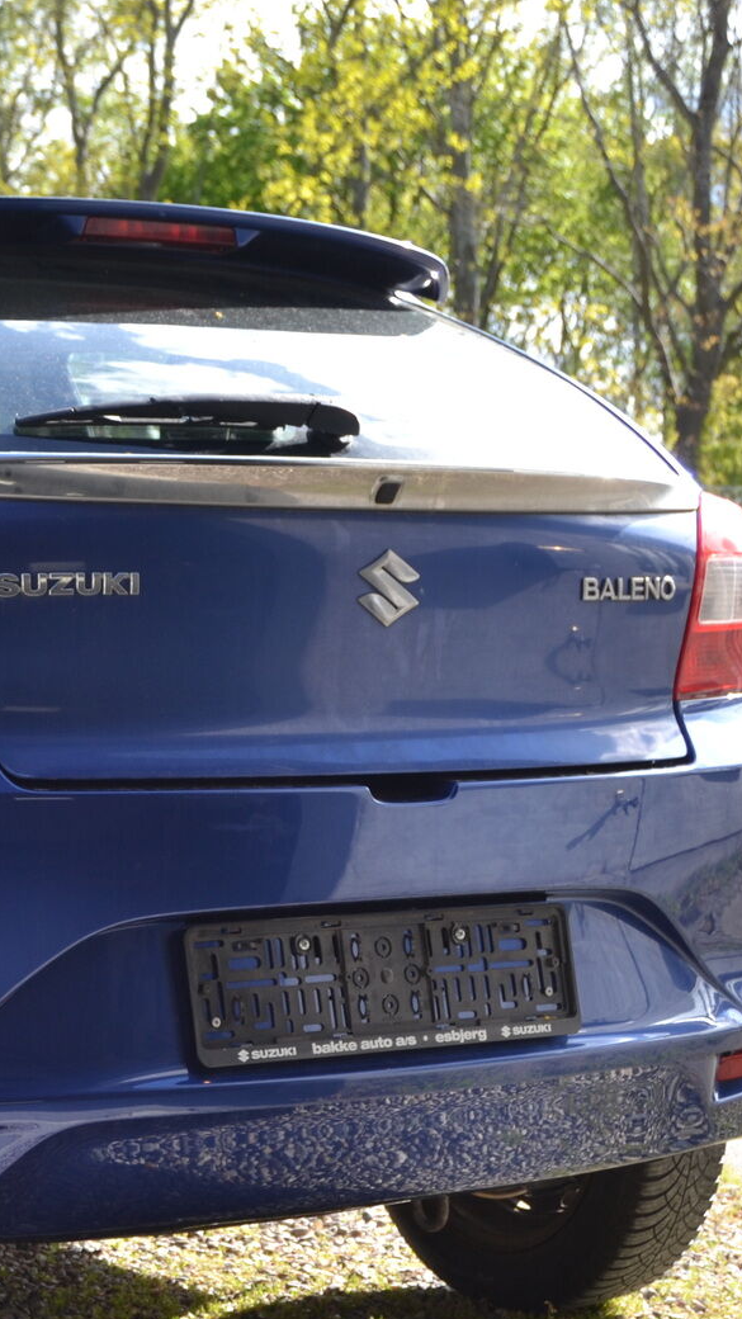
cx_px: -166
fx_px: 3043
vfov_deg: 24.4
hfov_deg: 13.5
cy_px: 799
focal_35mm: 87
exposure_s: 1/160
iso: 100
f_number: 6.3
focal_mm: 30
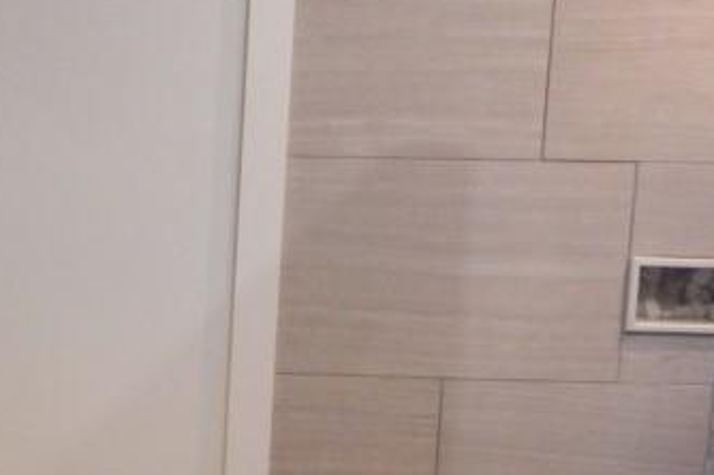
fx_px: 1645
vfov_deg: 16.3
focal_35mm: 83
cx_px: -152
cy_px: 362
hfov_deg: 22.5
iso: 354
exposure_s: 1/30
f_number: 2.8
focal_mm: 4.6
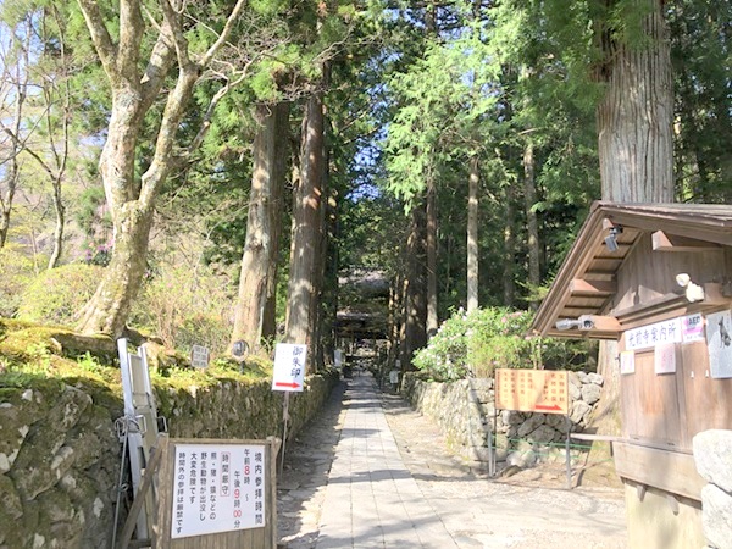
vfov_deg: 49.7
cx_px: 366
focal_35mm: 28
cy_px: 274
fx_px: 592
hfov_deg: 63.4
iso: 20
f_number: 1.8
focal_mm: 3.99
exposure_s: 1/289
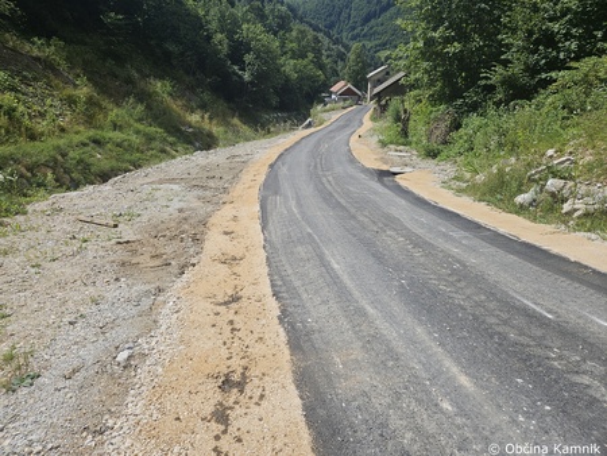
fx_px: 404
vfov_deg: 58.9
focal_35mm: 23
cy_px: 228
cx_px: 304
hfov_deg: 73.9
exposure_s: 1/2945
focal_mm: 5.4
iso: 25
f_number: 1.8
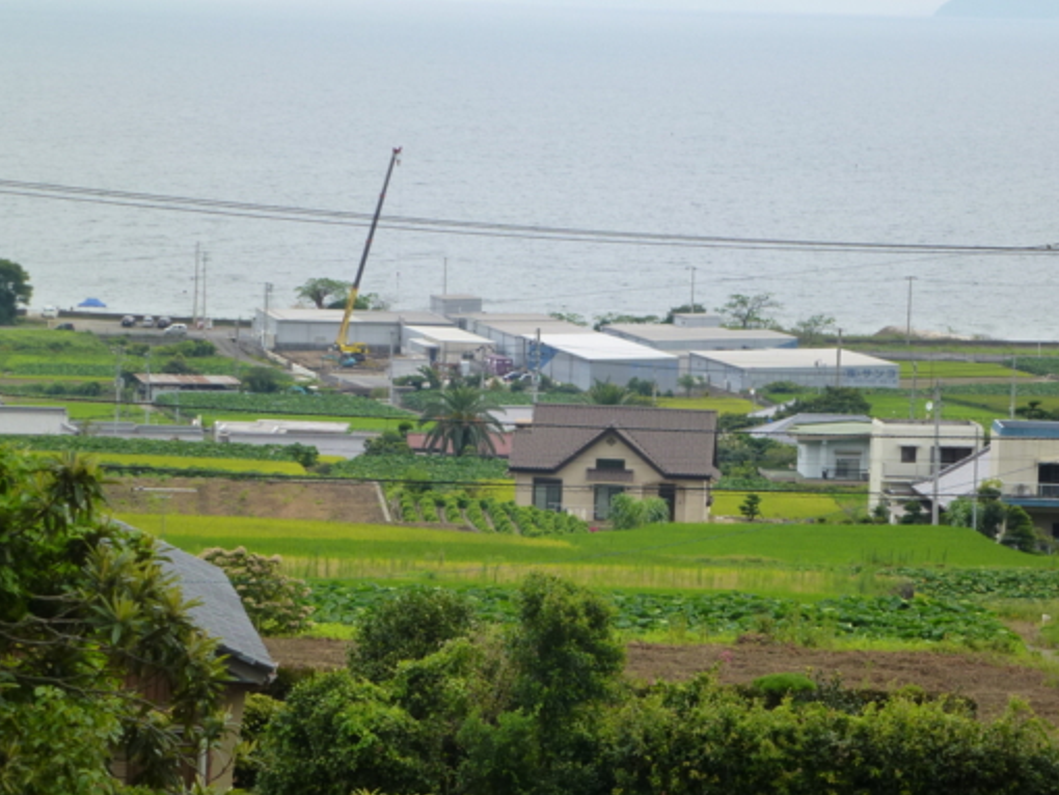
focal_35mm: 167
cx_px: 552
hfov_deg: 11.8
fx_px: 5111
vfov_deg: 8.9
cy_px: 448
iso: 160
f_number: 5.3
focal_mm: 25.5
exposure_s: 1/200
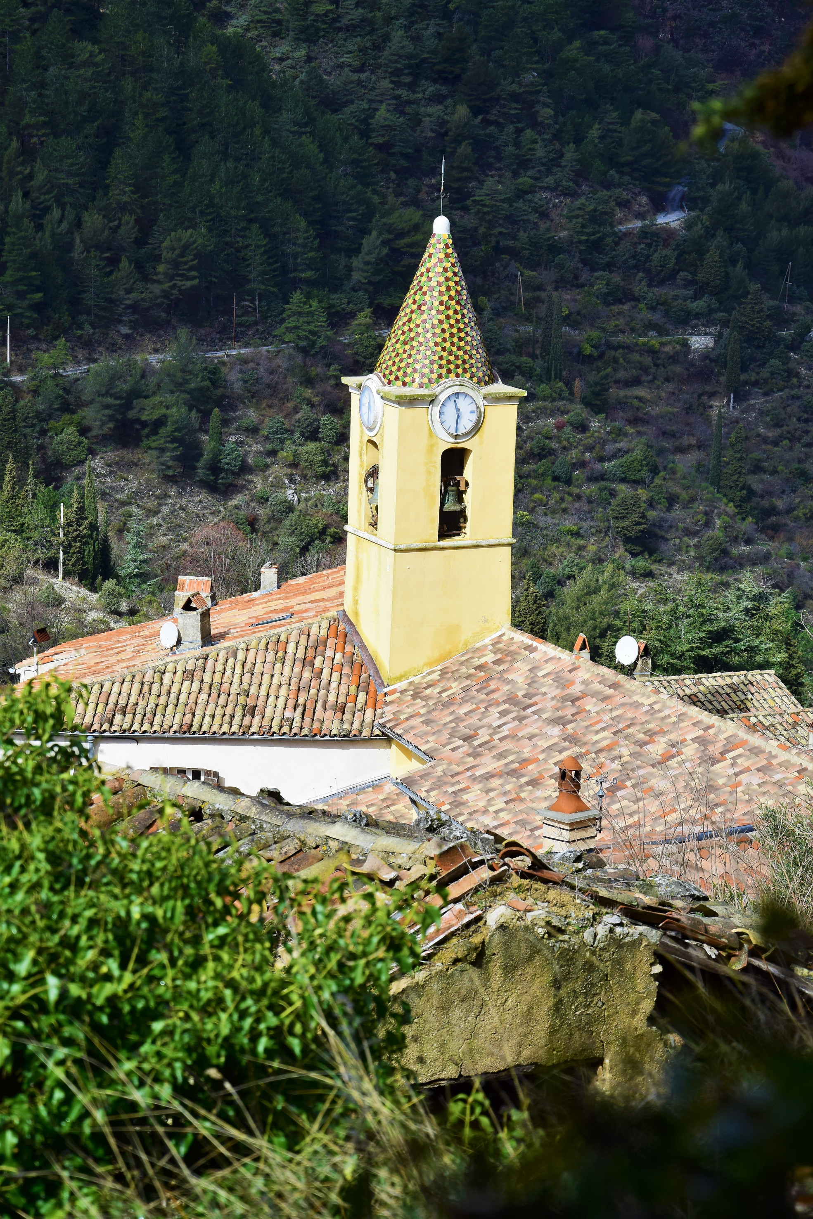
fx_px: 3810
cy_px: 610
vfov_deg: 18.2
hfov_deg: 12.2
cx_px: 406
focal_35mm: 112
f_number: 8
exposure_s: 1/800
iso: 200
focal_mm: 75
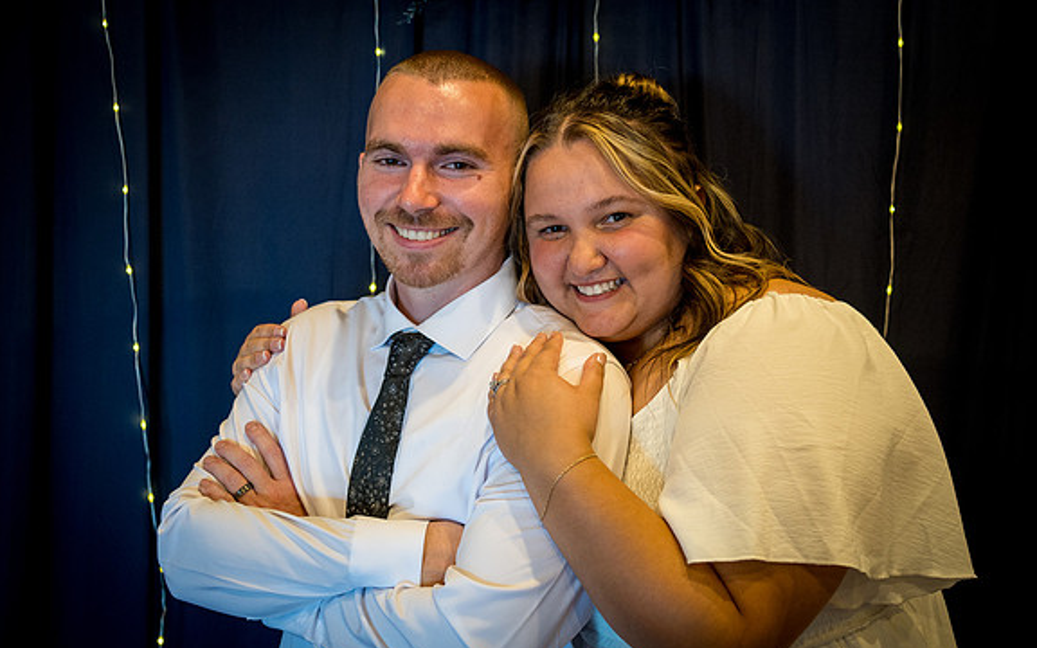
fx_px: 1159
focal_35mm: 41
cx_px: 518
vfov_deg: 31.2
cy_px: 329
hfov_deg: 48.2
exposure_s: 1/125
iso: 3200
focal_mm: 40
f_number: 4
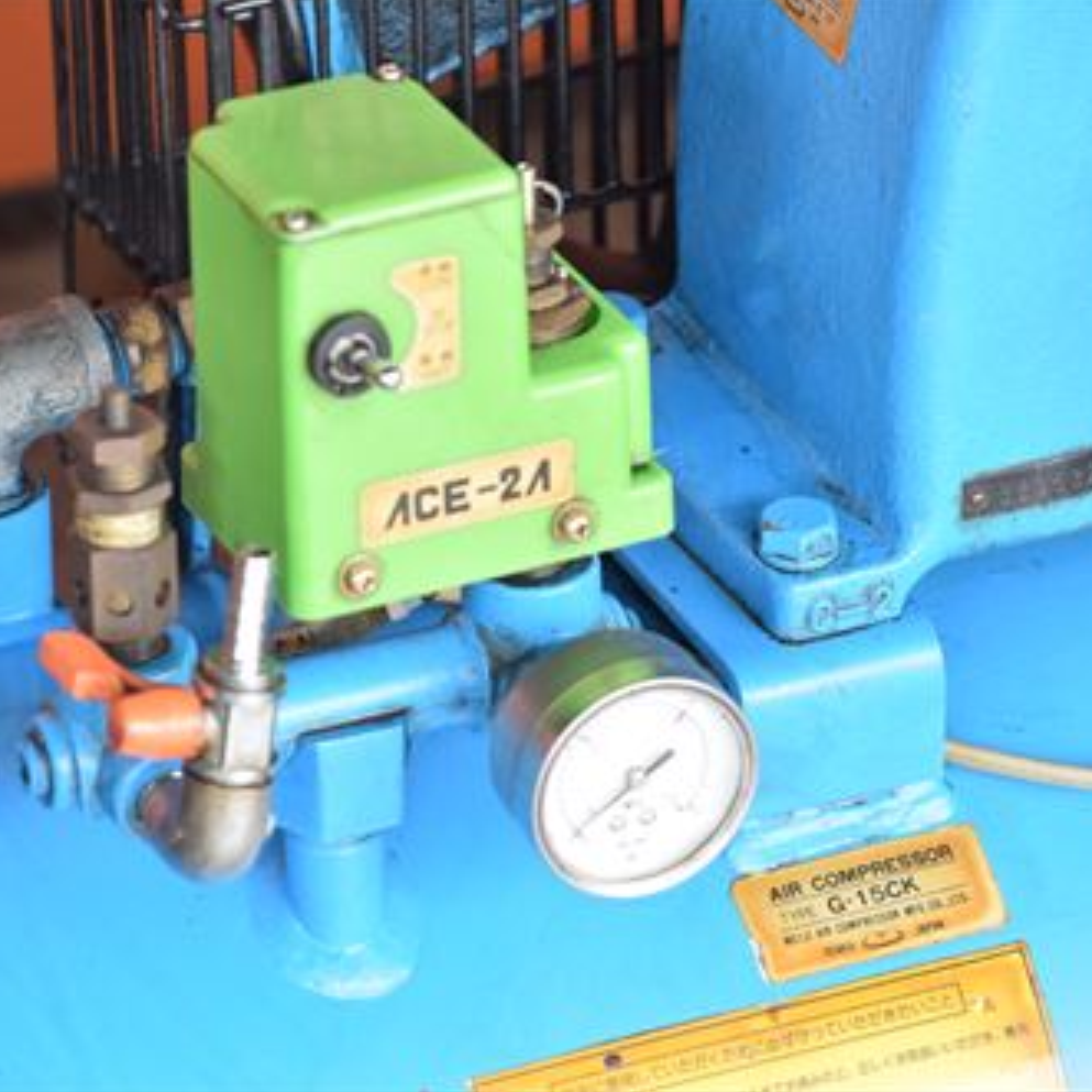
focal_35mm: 212
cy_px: 544
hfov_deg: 8.3
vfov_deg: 8.3
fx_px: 7566
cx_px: 478
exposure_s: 1/100
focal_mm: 110
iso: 1250
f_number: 6.3
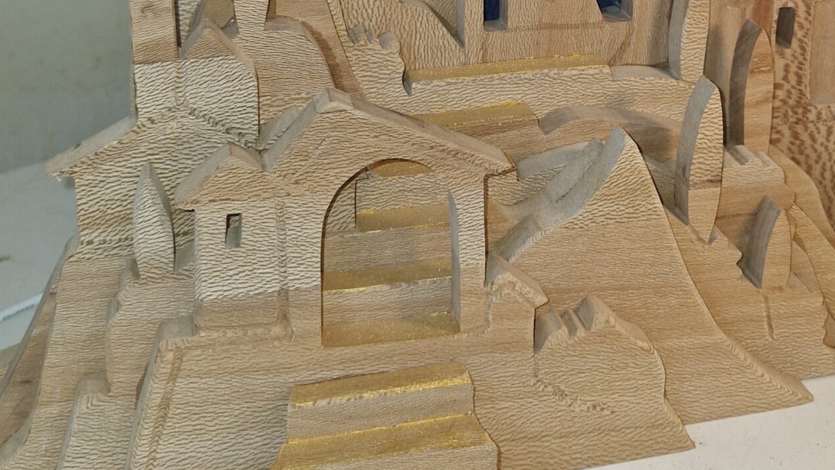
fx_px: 1129
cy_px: -63
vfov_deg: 22.1
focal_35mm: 51
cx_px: 475
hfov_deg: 40.5
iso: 125
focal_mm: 5.54
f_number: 1.8
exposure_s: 1/180
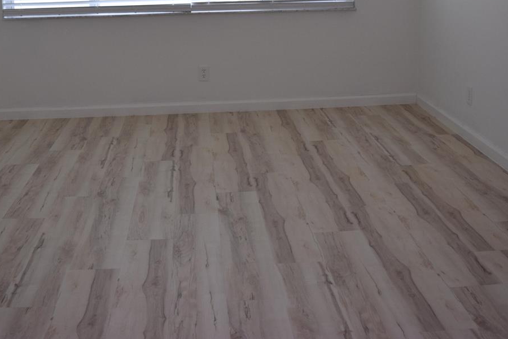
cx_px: 220
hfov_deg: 41.0
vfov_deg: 27.2
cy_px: 40
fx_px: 677
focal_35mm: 48
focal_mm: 18
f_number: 4
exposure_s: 1/60
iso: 400
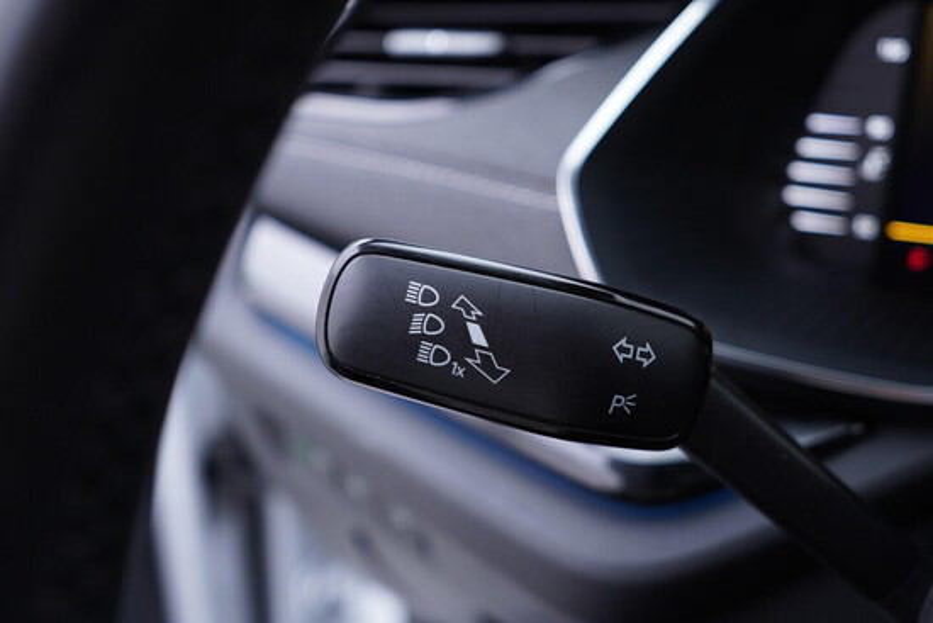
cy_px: 312
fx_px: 933
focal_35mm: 36
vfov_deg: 36.9
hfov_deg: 53.1
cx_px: 466
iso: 200
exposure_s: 1/40
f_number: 2.8
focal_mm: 24
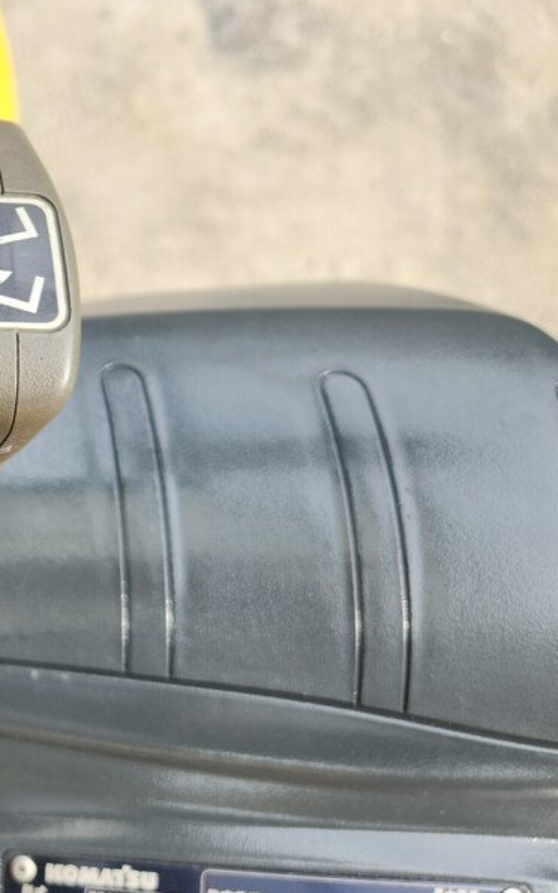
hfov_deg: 27.4
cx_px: -116
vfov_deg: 48.0
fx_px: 997
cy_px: 365
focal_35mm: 41
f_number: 1.8
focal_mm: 5.4
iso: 20
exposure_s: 1/190
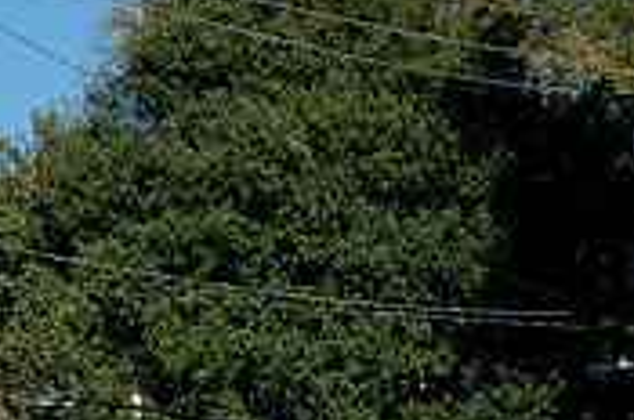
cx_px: 467
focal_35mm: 189
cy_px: 617
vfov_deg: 7.1
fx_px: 3322
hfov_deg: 10.9
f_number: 5
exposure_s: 1/1600
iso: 250
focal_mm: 38
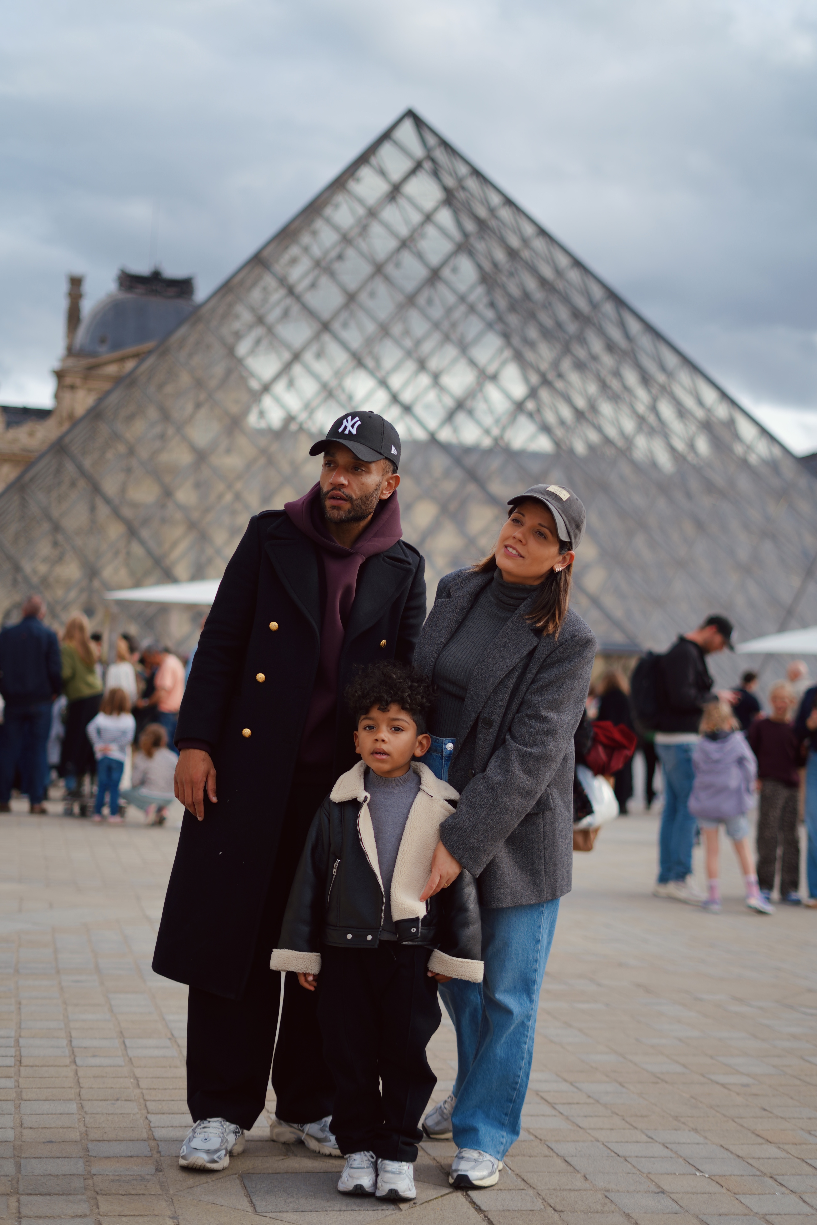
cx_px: 406
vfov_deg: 38.9
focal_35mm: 51
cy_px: 607
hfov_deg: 26.5
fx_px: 1736
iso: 50
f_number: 1.8
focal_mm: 50
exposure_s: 1/640
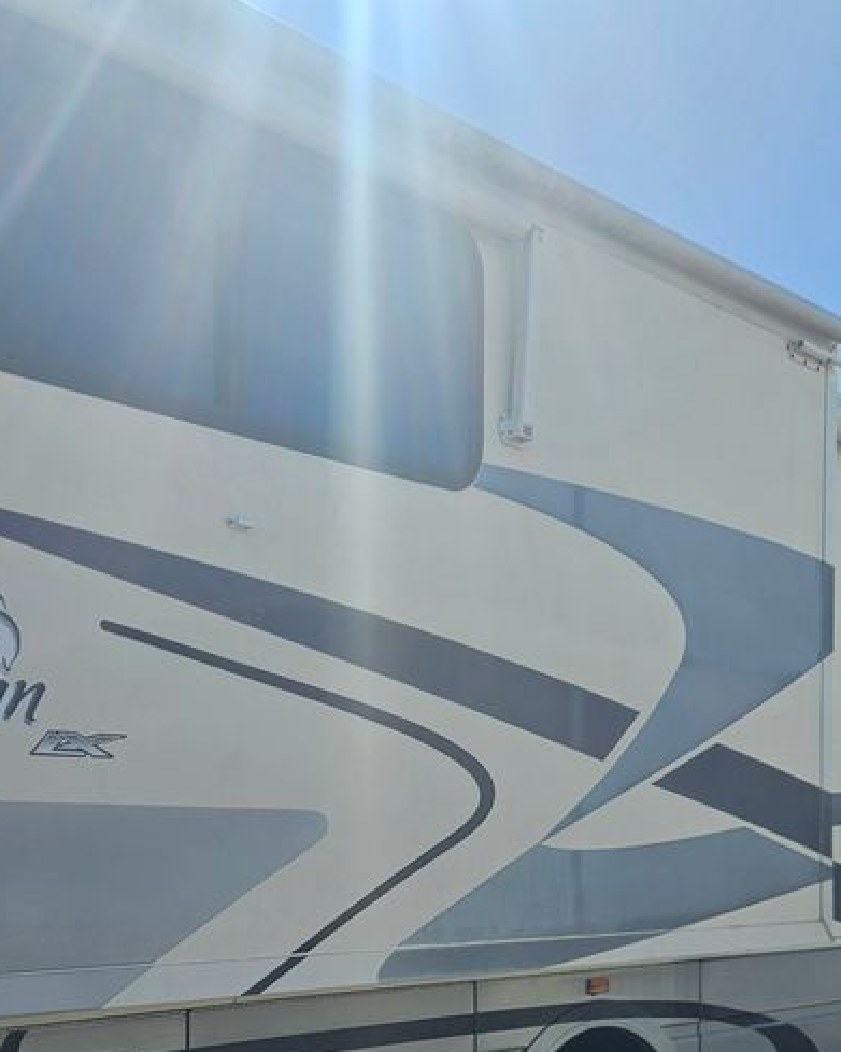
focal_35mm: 47
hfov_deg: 31.9
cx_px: 316
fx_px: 1463
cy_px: 822
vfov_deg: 38.3
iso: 25
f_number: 1.8
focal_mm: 5.4
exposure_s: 1/1904
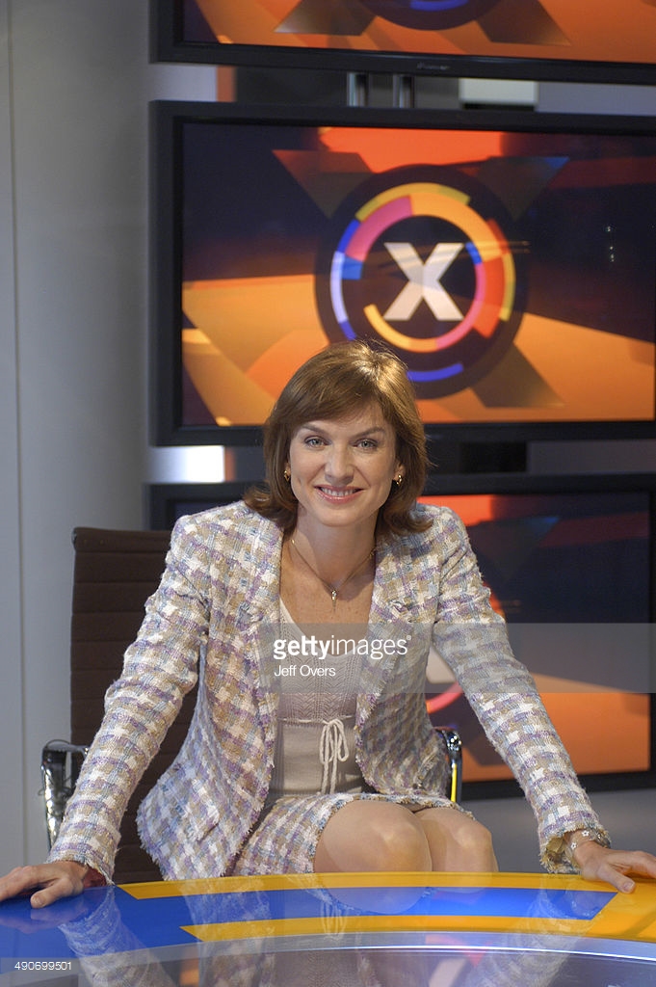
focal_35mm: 93
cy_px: 494
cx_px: 328
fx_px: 2546
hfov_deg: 14.7
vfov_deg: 21.9
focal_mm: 62
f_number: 2.8
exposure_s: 1/60
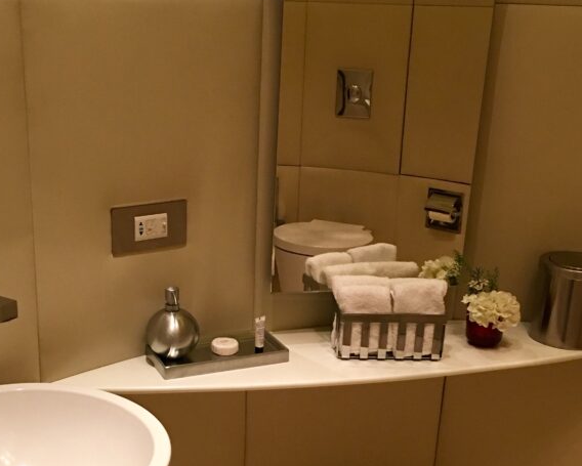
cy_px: 328
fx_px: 879
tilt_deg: -19.3
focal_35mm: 51
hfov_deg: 36.6
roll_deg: -1.1
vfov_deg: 29.4
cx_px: 254
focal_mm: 4.15
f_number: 2.2
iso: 100
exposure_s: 1/17
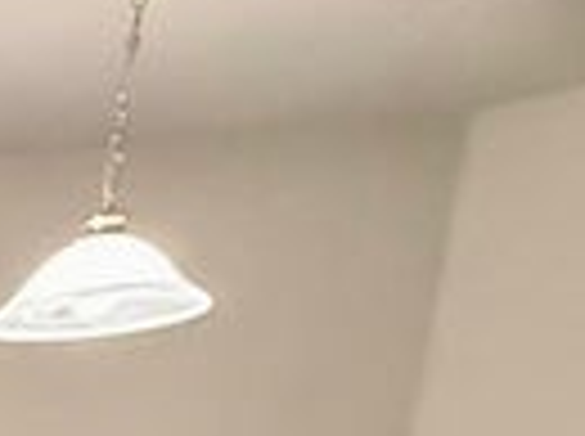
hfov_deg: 12.5
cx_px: -1042
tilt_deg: -13.5
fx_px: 1552
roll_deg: +0.8
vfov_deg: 13.0
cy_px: 975
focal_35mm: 92
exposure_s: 1/120
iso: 640
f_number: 2.2
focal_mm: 2.22
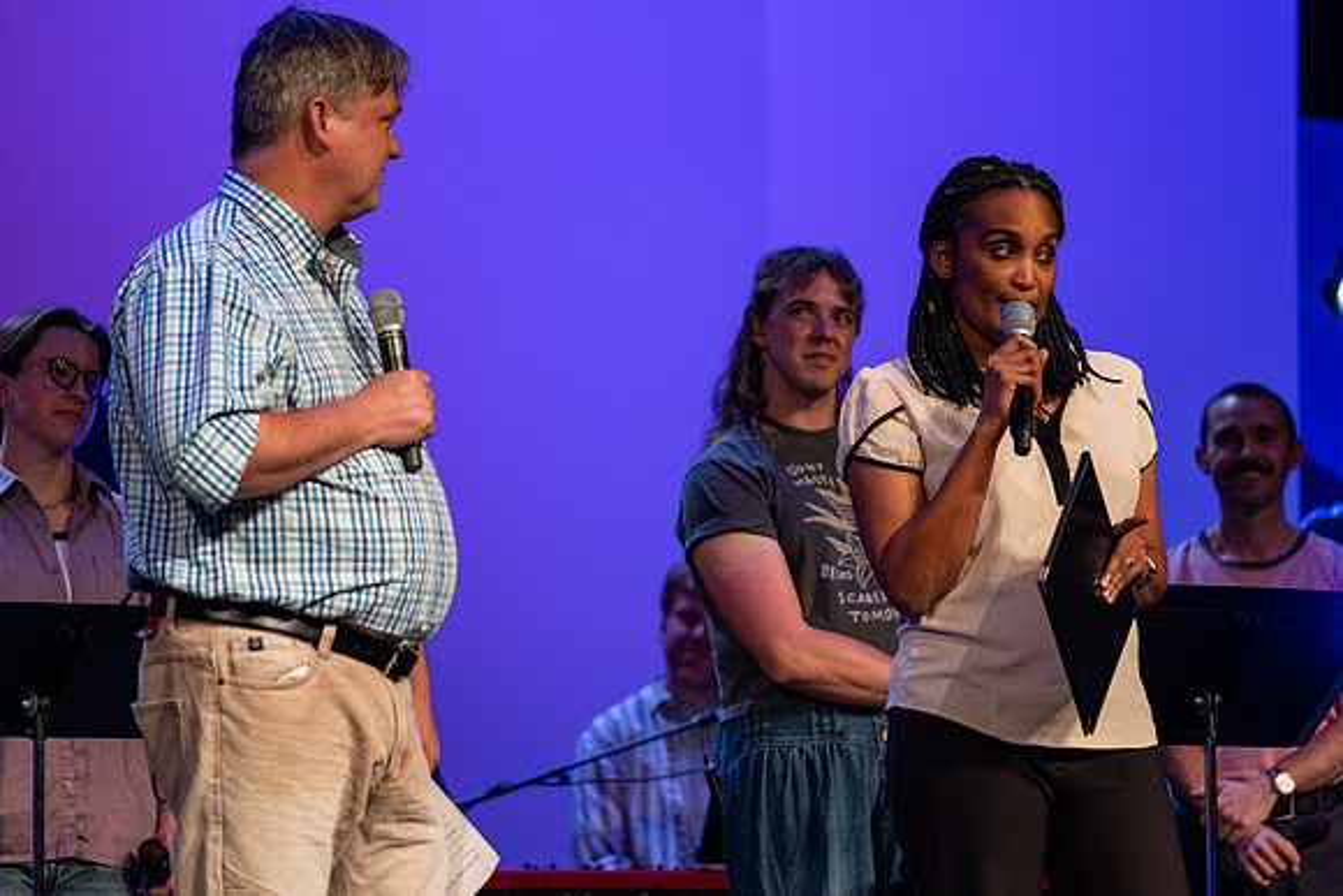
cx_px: 672
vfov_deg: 6.5
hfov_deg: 9.8
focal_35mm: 210
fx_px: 7836
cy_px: 448
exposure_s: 1/210
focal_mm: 140
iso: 640
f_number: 2.8
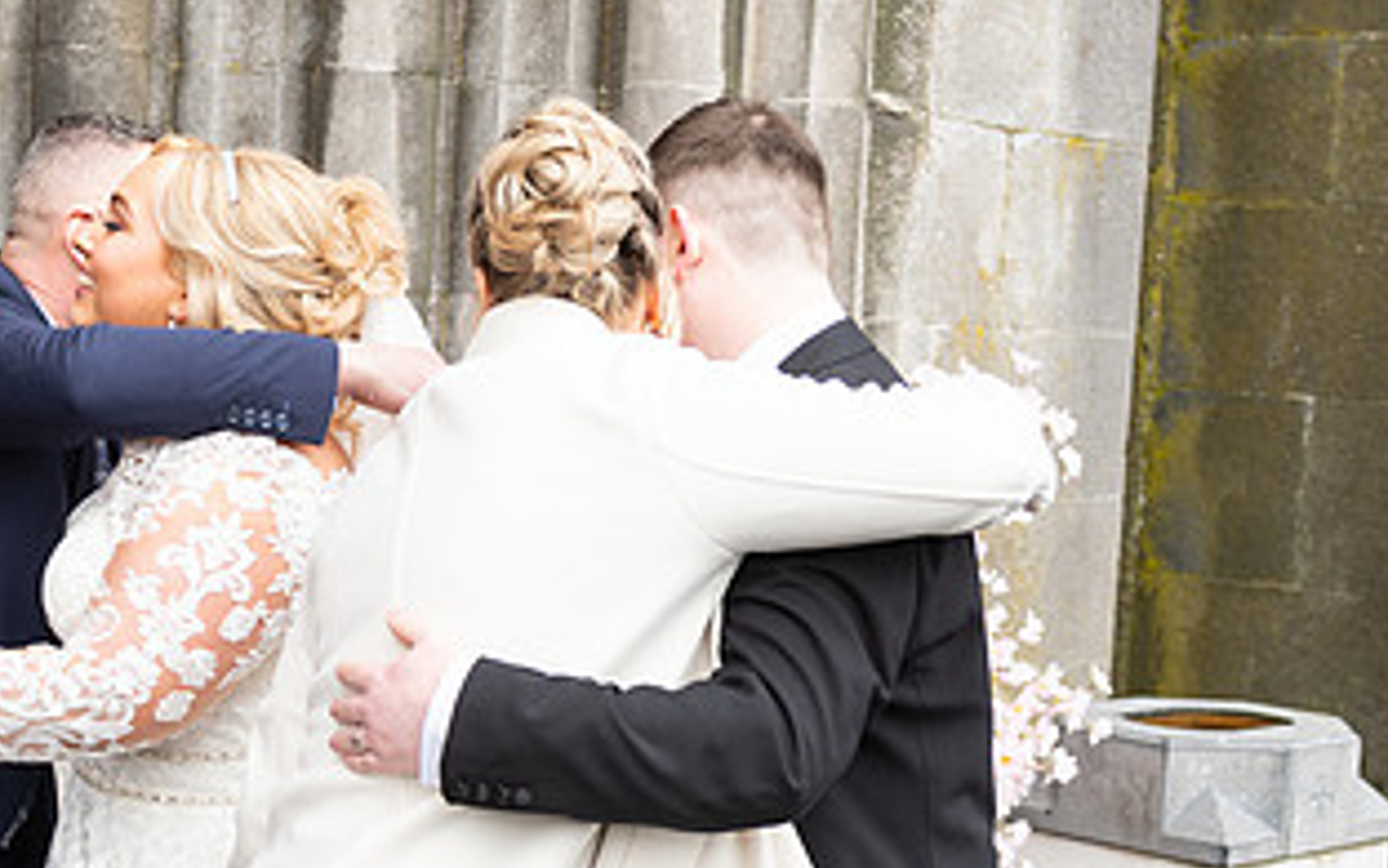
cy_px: 536
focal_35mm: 72
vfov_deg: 18.1
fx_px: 2724
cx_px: 605
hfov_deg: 28.6
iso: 125
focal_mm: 38
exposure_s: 1/160
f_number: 3.5
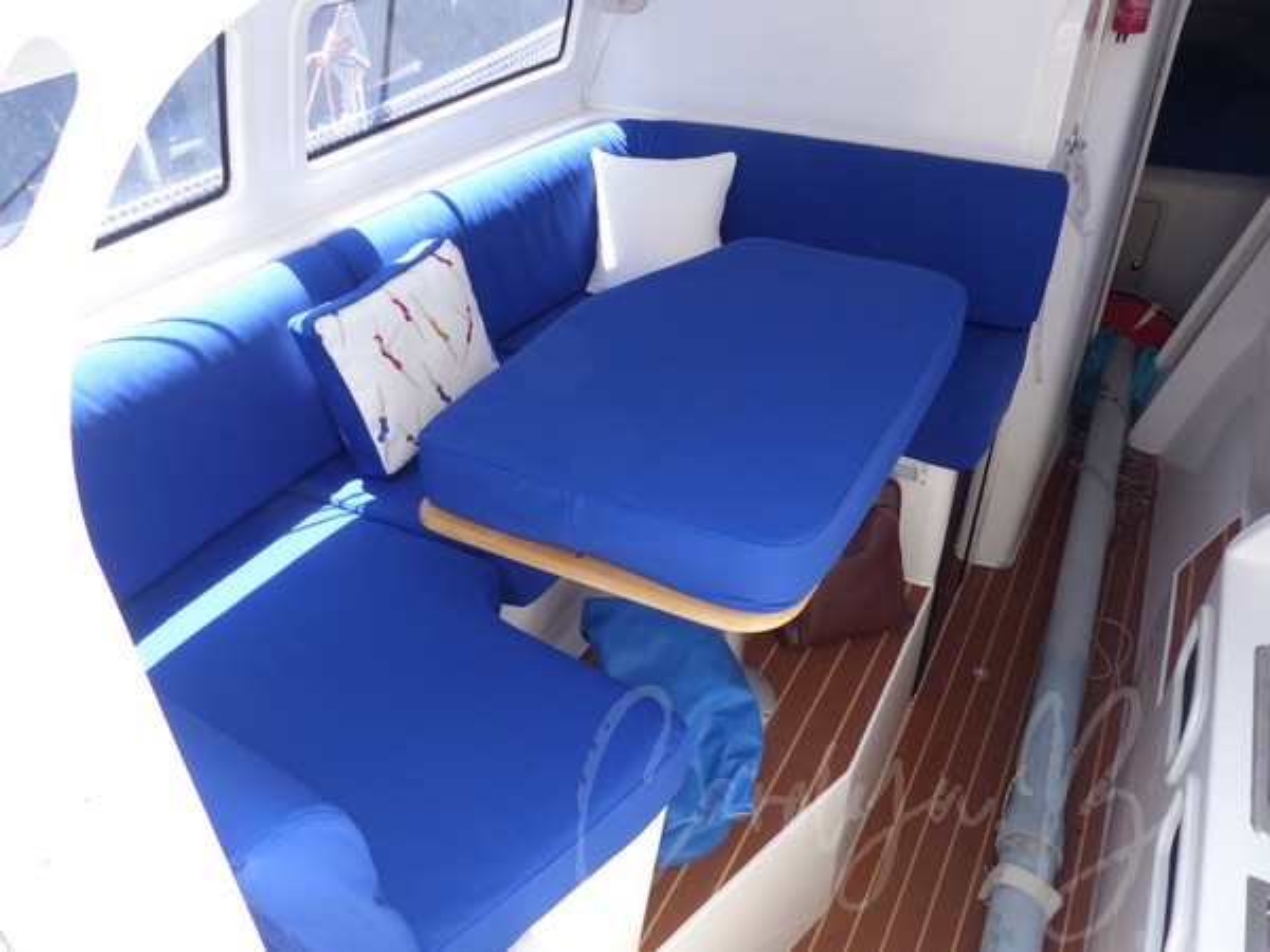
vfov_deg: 54.9
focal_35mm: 25
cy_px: 476
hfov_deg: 69.4
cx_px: 635
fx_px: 917
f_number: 2.8
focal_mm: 4.5
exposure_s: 1/125
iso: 100
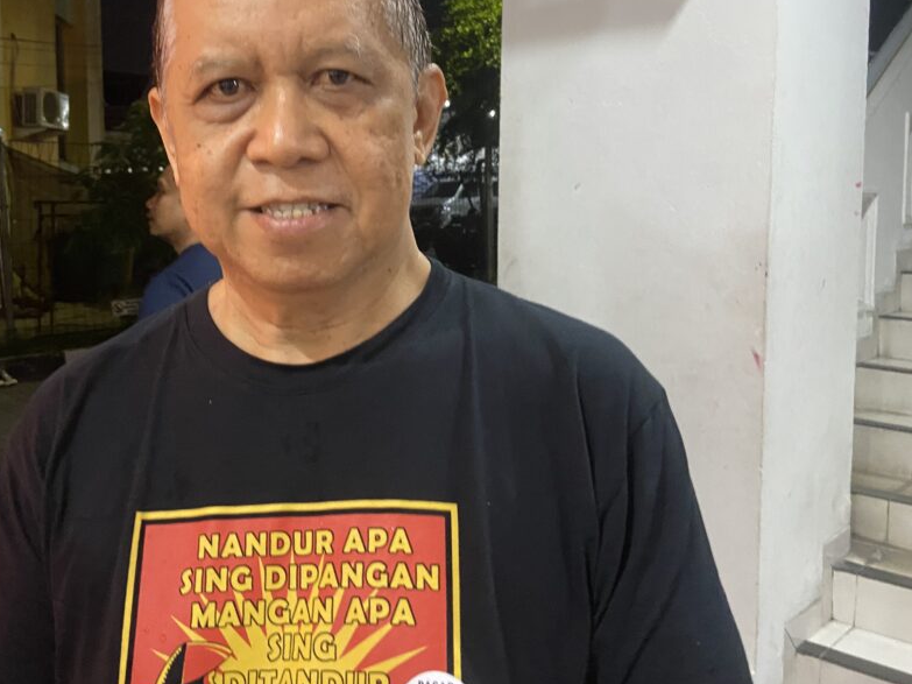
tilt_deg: -6.6
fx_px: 896
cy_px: 284
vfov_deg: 41.6
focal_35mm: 34
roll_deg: -0.7
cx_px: 344
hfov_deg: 53.4
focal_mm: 4.25
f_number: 1.8
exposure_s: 1/25
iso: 500
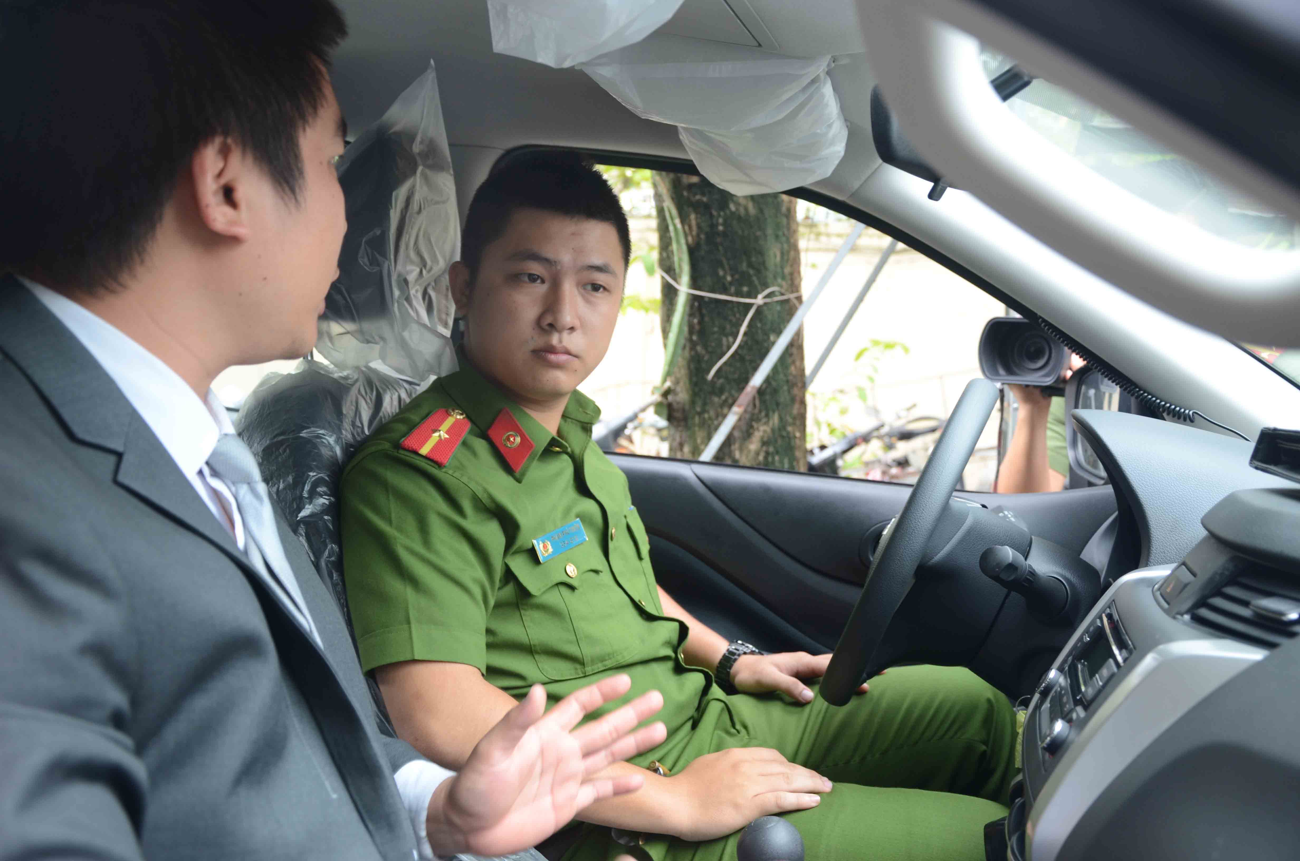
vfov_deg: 35.3
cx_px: 650
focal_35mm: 38
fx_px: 1351
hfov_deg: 51.4
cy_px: 430
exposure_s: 1/20
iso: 250
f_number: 4
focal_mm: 25
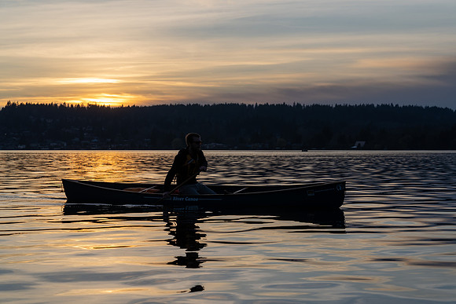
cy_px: 152
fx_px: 909
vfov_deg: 19.0
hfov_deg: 28.2
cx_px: 228
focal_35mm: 72
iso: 100
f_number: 6.3
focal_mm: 70
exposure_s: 1/200
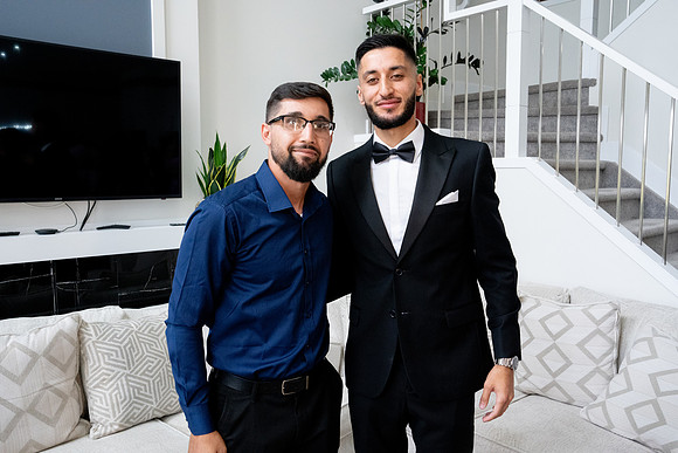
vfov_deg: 43.6
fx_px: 565
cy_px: 226
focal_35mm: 30
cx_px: 339
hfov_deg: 61.9
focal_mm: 30
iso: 6400
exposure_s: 1/160
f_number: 9
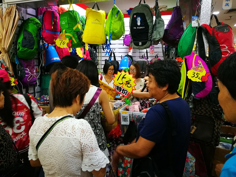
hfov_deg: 65.3
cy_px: 88
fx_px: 184
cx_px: 118
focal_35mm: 27
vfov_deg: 51.4
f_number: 2.2
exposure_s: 1/33.3
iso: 400
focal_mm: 4.5
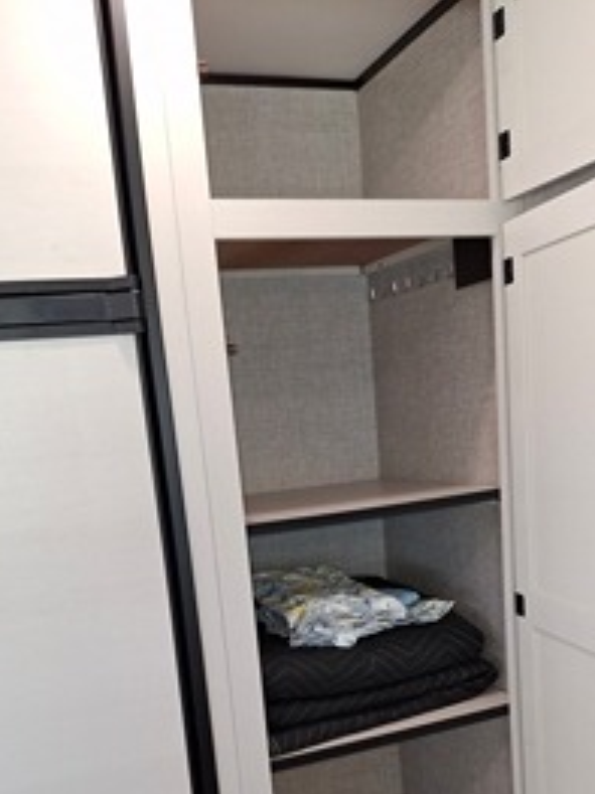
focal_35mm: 38
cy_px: 601
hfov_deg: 37.7
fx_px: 872
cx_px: 323
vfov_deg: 47.1
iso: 250
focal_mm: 4.69
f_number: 1.8
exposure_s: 1/120
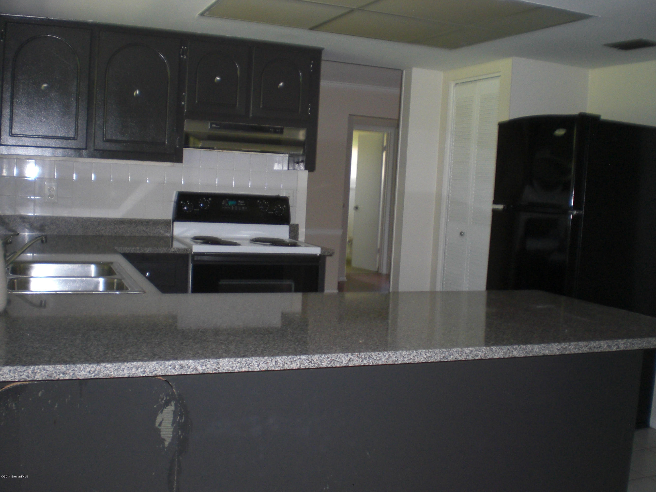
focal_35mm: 38
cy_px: 246
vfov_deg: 37.7
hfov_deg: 49.0
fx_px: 720
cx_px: 328
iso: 200
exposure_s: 1/30
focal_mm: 6.3
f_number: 3.1
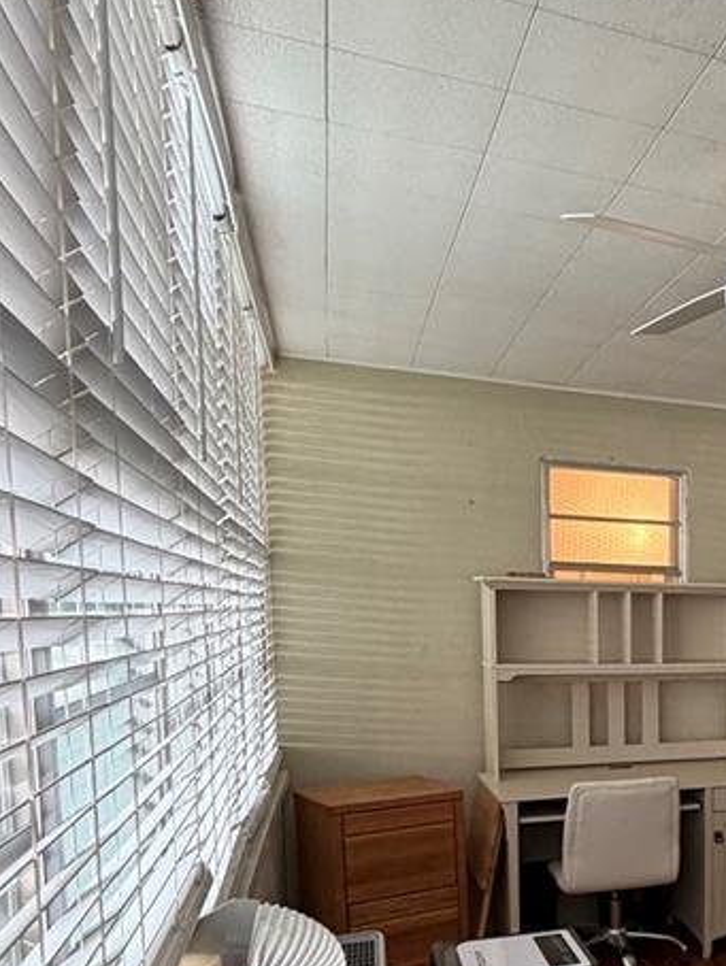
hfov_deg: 32.5
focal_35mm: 37
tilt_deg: -6.3
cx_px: 854
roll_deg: -1.5
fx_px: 1034
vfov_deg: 48.0
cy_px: 736
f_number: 2.2
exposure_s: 1/60
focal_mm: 2.22
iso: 200
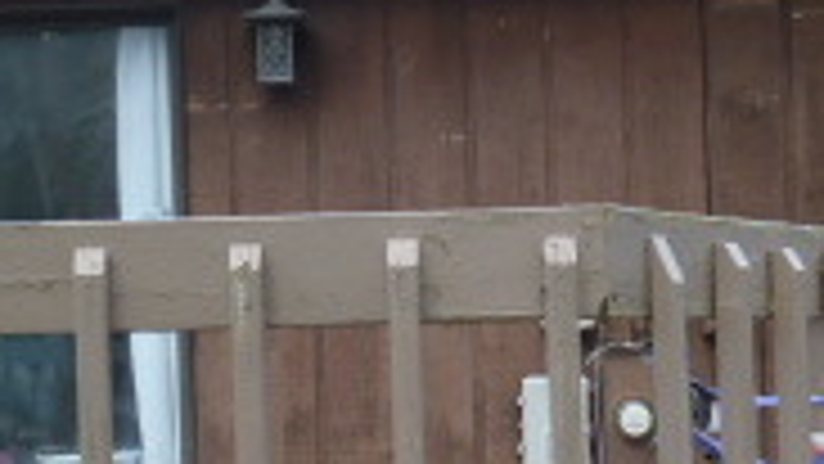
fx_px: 2076
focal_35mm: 95
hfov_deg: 22.4
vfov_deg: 12.7
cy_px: 365
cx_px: 347
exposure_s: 1/100
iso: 80
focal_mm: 4.1
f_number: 3.5
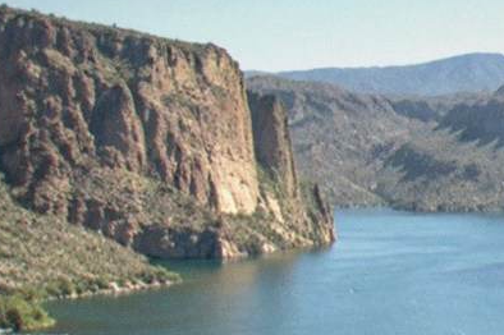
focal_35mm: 94
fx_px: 1315
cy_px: 393
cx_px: 421
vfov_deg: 14.1
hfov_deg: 21.4
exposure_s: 1/125
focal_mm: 37
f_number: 10
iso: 320
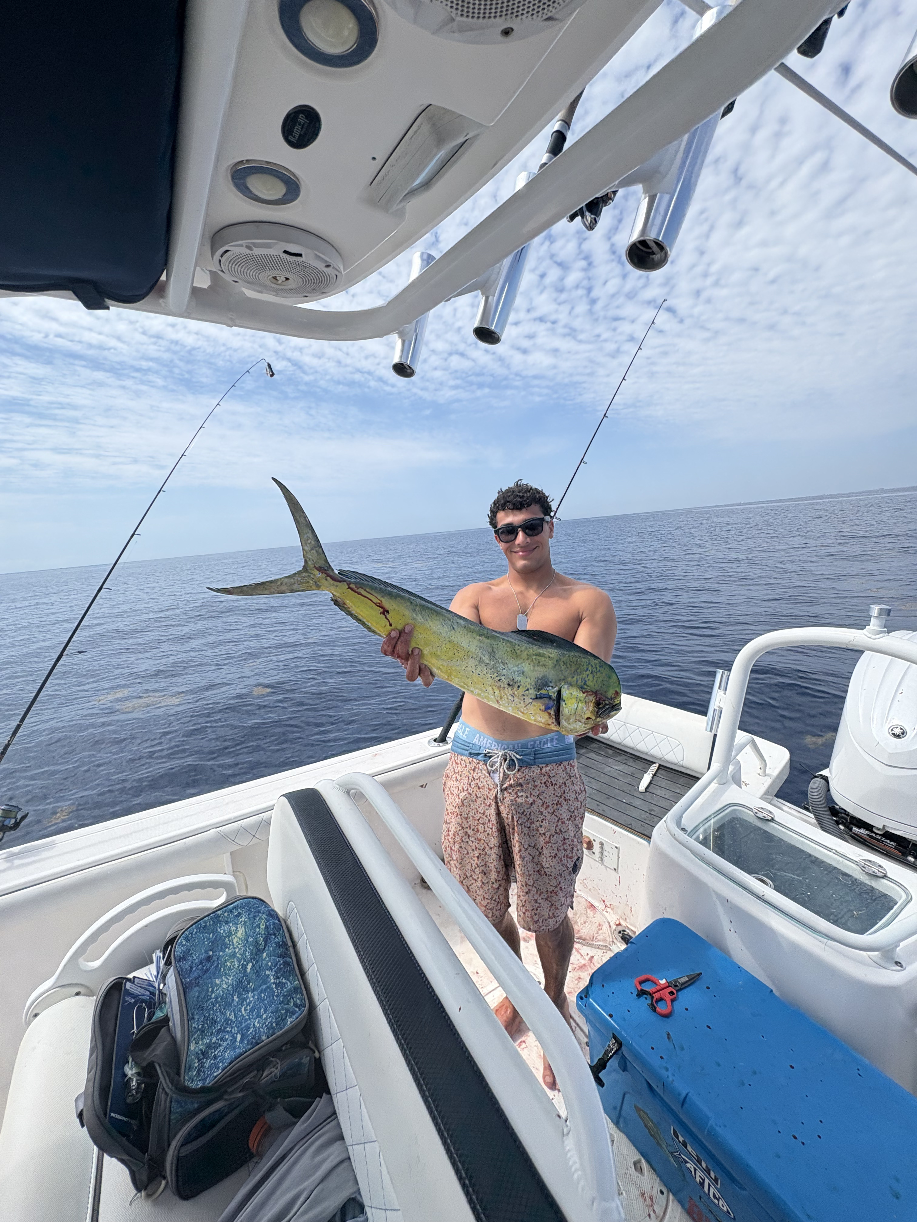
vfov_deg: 102.1
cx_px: 458
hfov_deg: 85.7
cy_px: 611
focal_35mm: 14
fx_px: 494
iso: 50
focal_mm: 2.22
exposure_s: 1/2415
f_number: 2.2
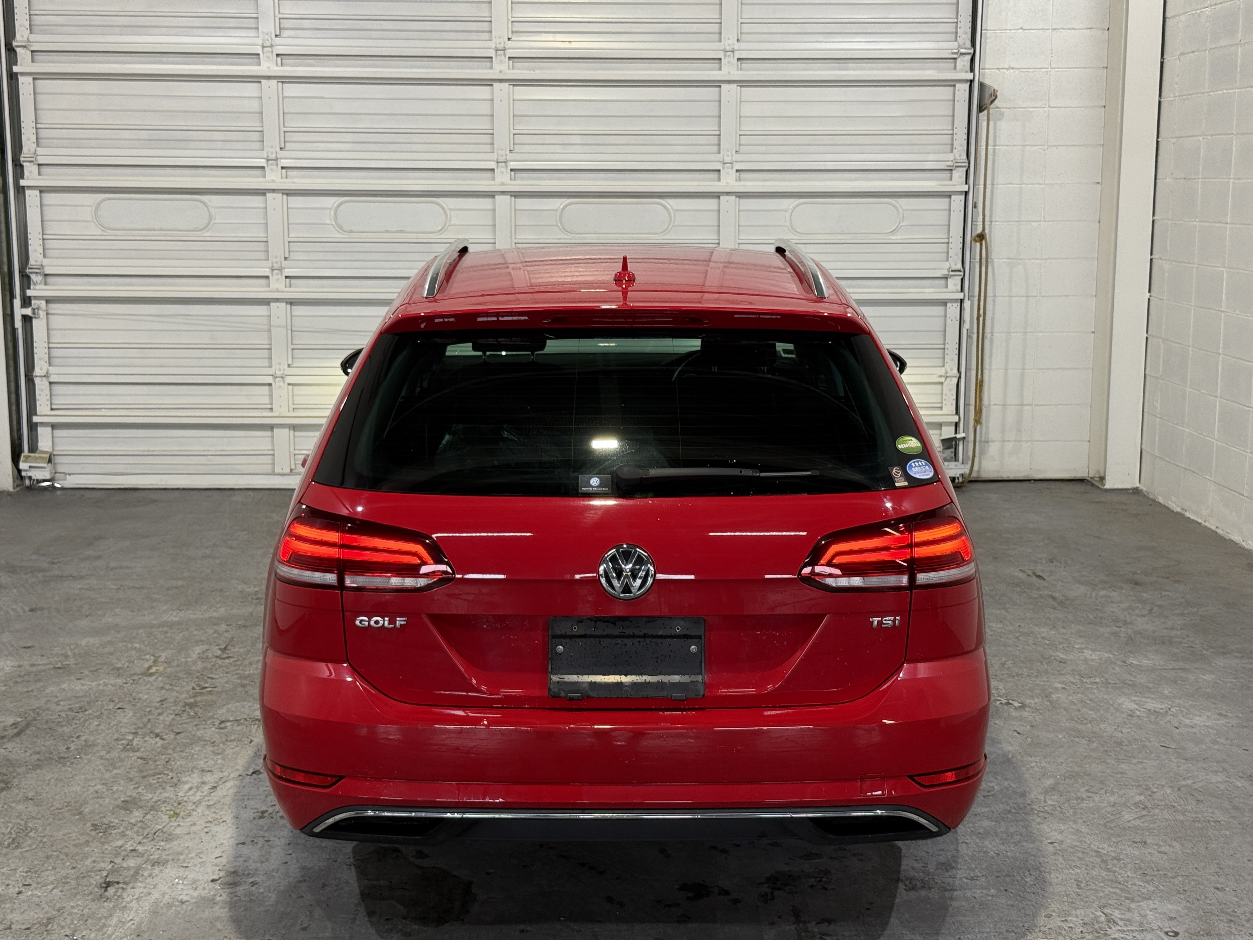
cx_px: 626
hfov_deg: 39.7
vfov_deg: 30.3
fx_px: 1737
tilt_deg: -8.5
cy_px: 470
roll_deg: -0.3
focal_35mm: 48
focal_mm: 6.76
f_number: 1.78
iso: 100
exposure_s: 1/60
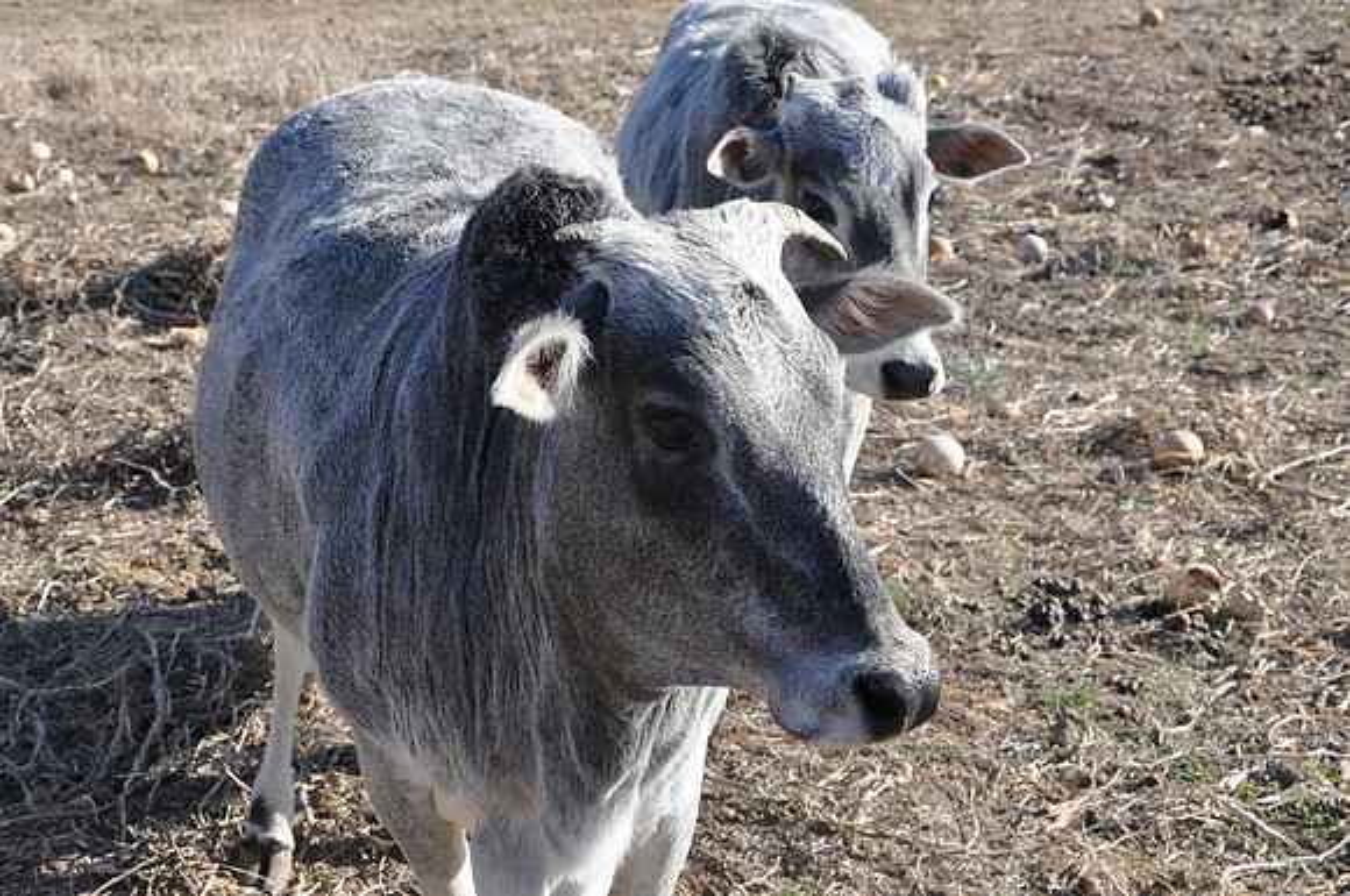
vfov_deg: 18.9
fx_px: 2696
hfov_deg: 28.1
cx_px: 675
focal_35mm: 72
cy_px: 448
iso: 200
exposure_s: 1/100
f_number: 10
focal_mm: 48
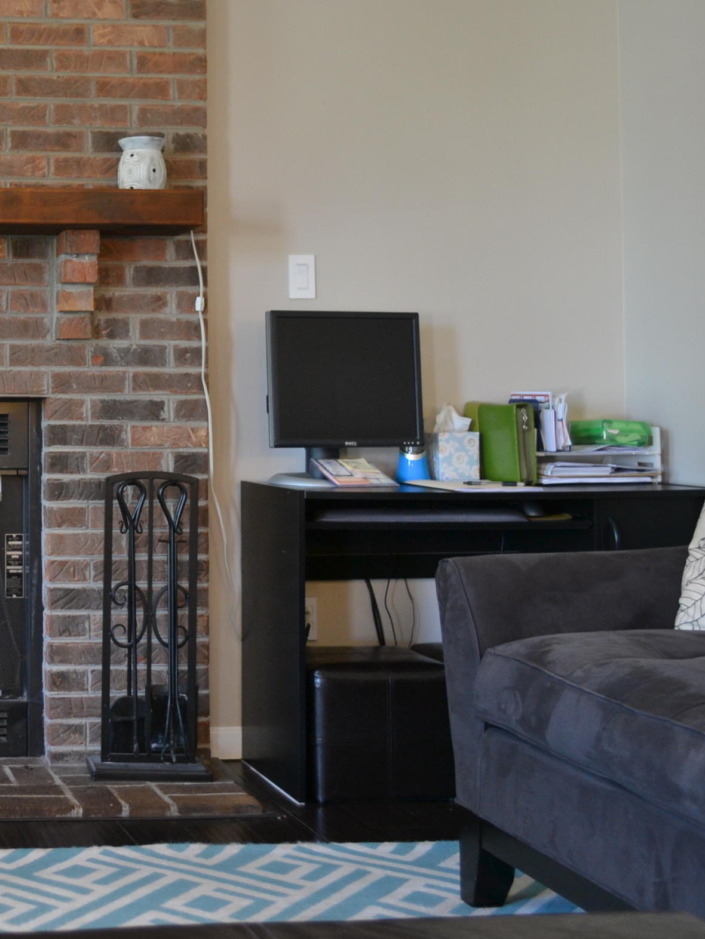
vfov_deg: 34.8
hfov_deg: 24.1
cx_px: -146
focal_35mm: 55
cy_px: 365
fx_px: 1493
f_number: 3.8
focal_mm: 20
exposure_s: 1/15
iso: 450
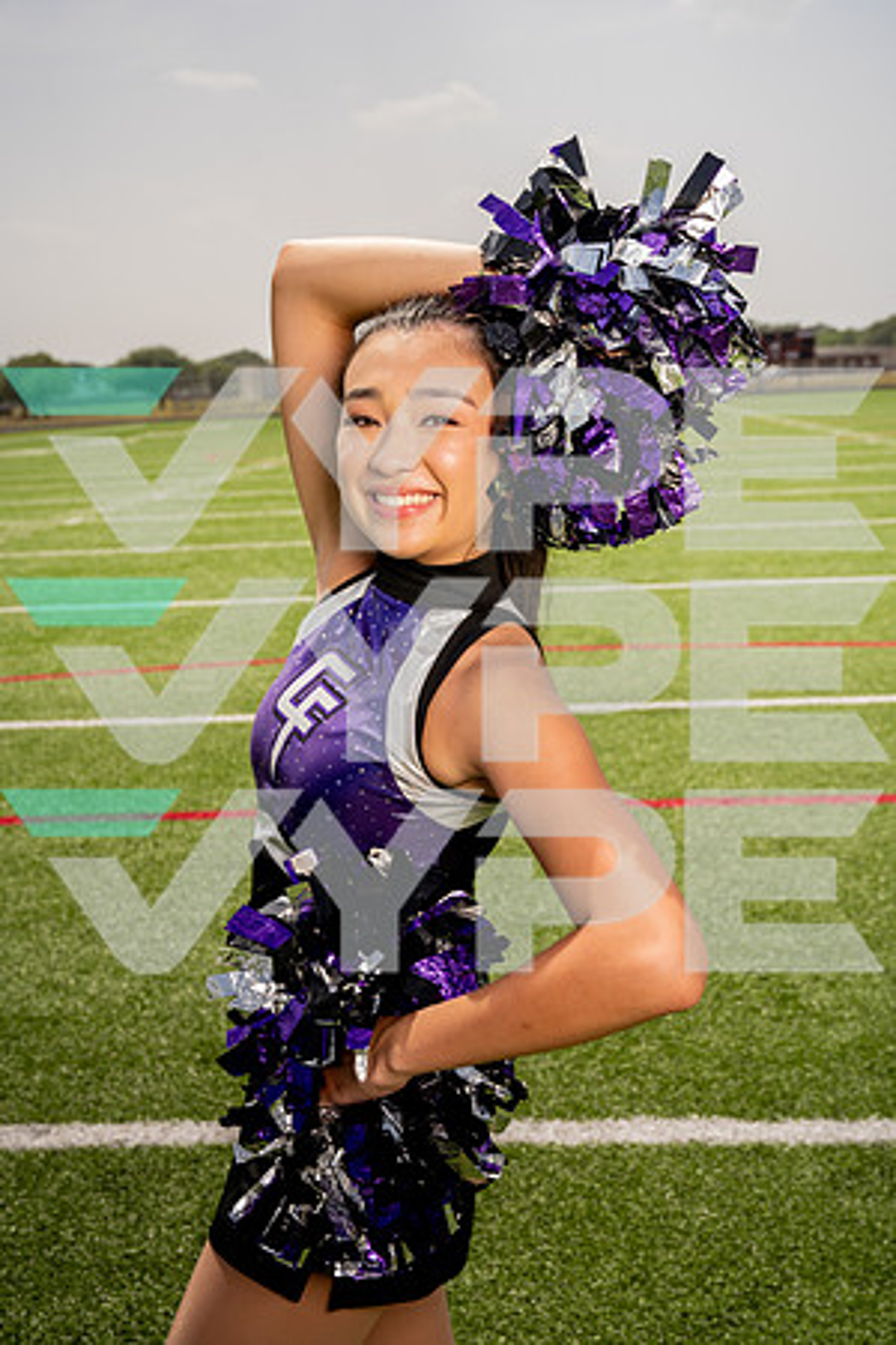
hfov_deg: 28.6
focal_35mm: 47
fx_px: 1755
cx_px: 448
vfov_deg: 41.9
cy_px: 672
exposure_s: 1/250
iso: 50
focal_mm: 47
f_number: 7.1
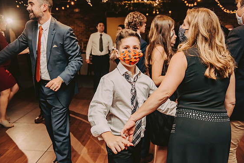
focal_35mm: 37
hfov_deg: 51.9
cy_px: 83
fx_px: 251
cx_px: 122
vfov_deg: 35.9
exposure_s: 1/200
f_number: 3.2
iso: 2000
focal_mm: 36
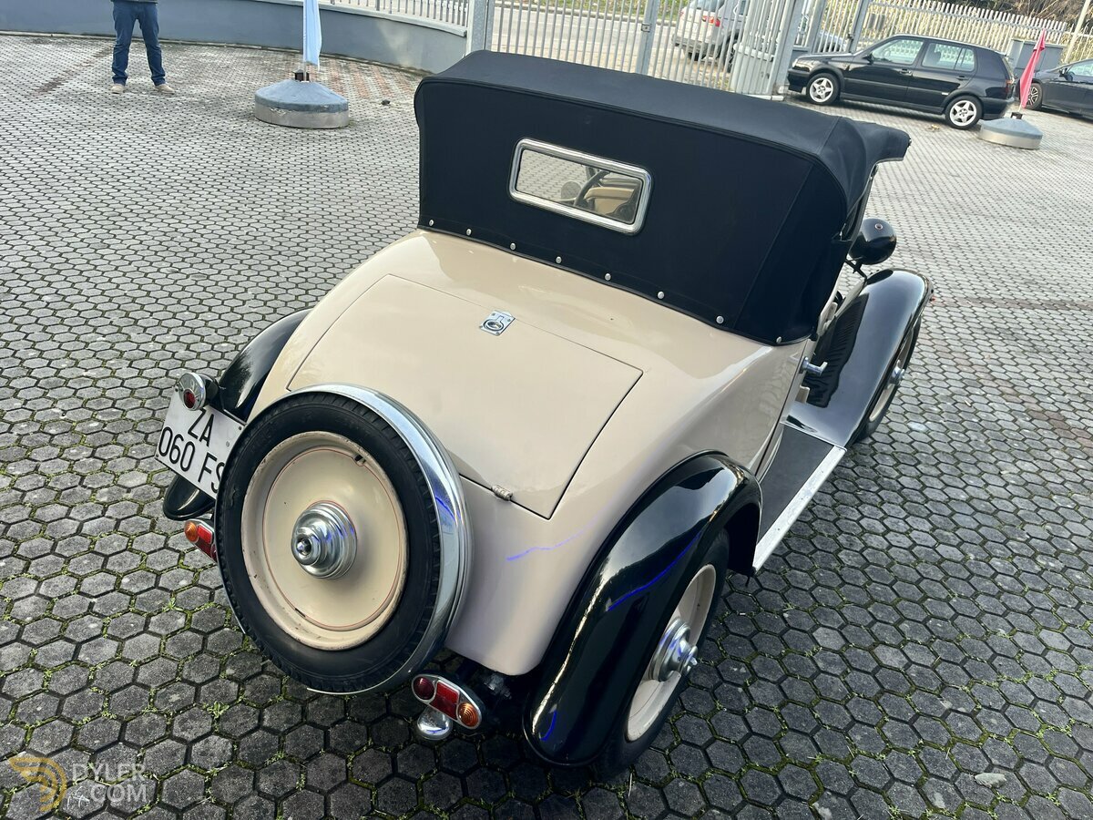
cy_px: 410
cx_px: 546
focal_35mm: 26
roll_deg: -8.5
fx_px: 821
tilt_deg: -27.1
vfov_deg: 53.1
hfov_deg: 67.3
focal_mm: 5.1
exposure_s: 1/141
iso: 32
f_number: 1.6
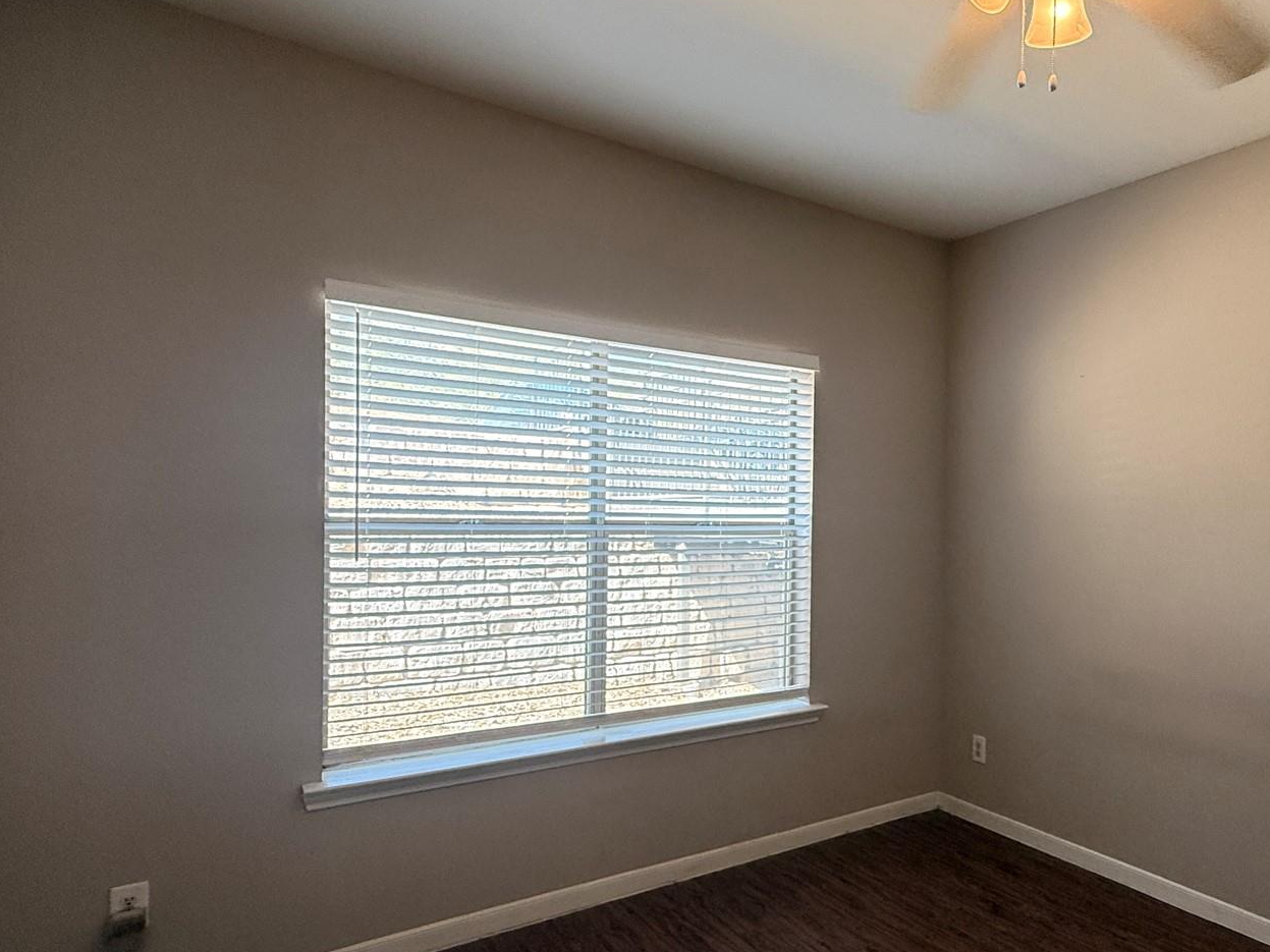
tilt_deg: -0.4
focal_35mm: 23
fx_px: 844
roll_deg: -1.1
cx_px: 859
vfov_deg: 58.7
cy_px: 527
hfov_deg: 71.5
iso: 200
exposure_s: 1/120
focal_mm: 2.22
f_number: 2.2
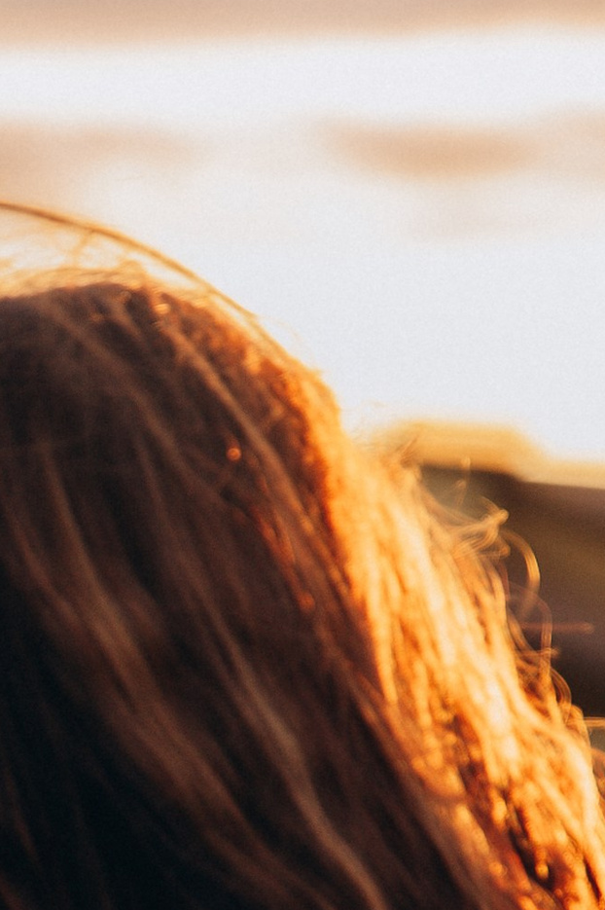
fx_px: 7270
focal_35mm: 288
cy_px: 923
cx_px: -397
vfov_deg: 7.1
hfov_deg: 4.7
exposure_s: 1/200
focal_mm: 70
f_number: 2.8
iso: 125
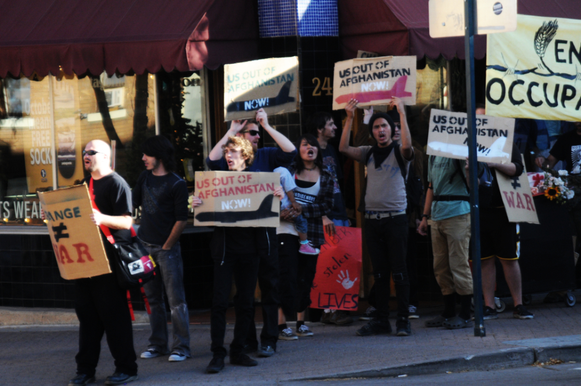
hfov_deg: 11.8
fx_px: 2804
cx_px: 290
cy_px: 193
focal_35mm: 174
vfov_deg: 7.9
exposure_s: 1/500
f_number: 5.6
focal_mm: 116
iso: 640
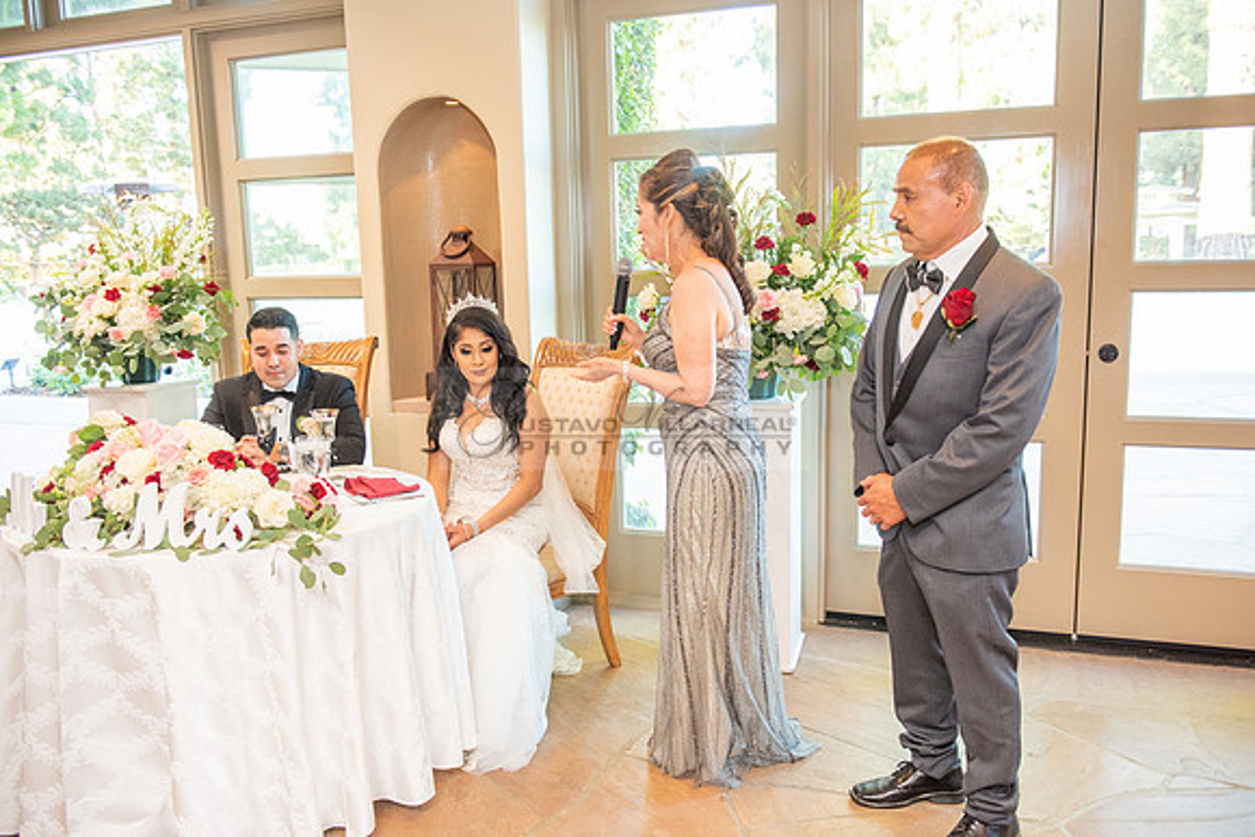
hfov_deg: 60.3
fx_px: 1081
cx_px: 628
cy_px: 418
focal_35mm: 31
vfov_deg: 42.3
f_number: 3.5
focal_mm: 31
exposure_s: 1/125
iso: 1250
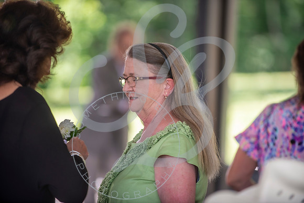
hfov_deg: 10.3
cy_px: 102
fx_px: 1689
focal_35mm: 200
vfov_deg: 6.9
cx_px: 152
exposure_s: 1/200
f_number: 2.8
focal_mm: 200
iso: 200
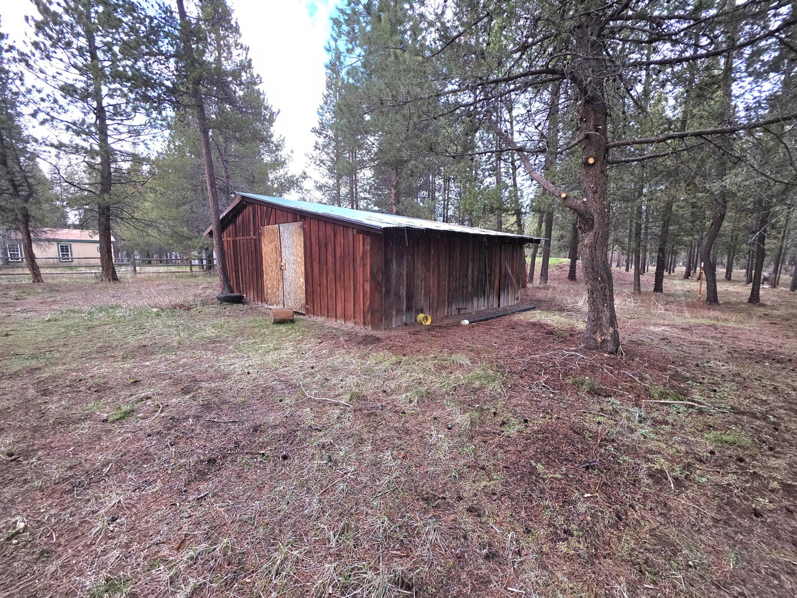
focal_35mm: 13
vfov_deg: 89.9
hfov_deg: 106.2
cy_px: 299
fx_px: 299
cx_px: 398
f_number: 1.9
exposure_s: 1/120
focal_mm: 2.2
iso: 32
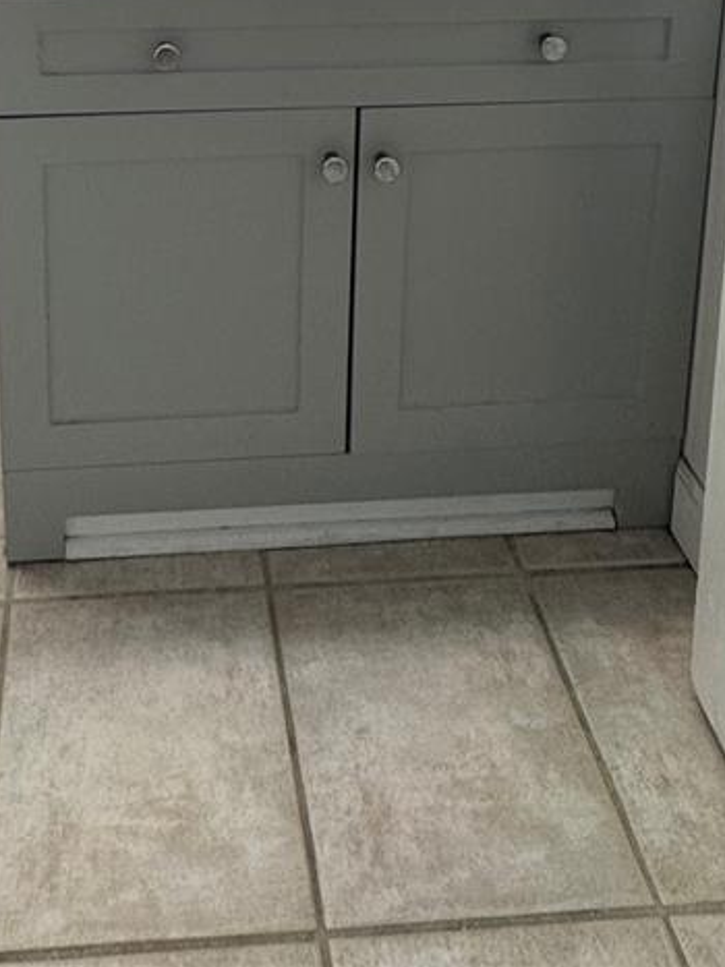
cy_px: -273
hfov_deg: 38.3
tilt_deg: -8.7
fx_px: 1006
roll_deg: +0.6
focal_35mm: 36
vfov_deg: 35.8
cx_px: 153
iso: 125
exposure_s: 1/120
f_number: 2.2
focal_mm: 2.22
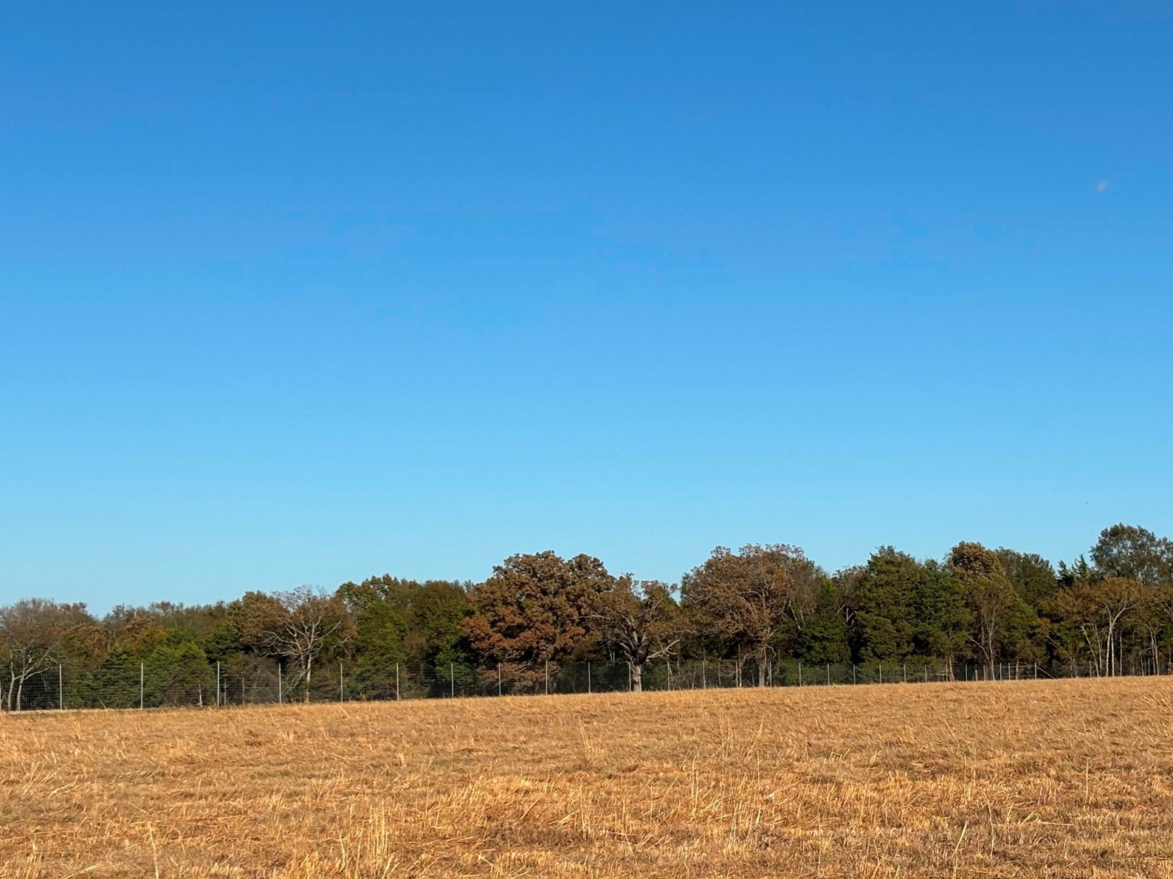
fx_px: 2270
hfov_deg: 28.9
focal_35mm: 67
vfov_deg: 21.9
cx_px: 711
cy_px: 420
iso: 40
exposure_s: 1/4425
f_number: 1.6
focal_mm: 5.96
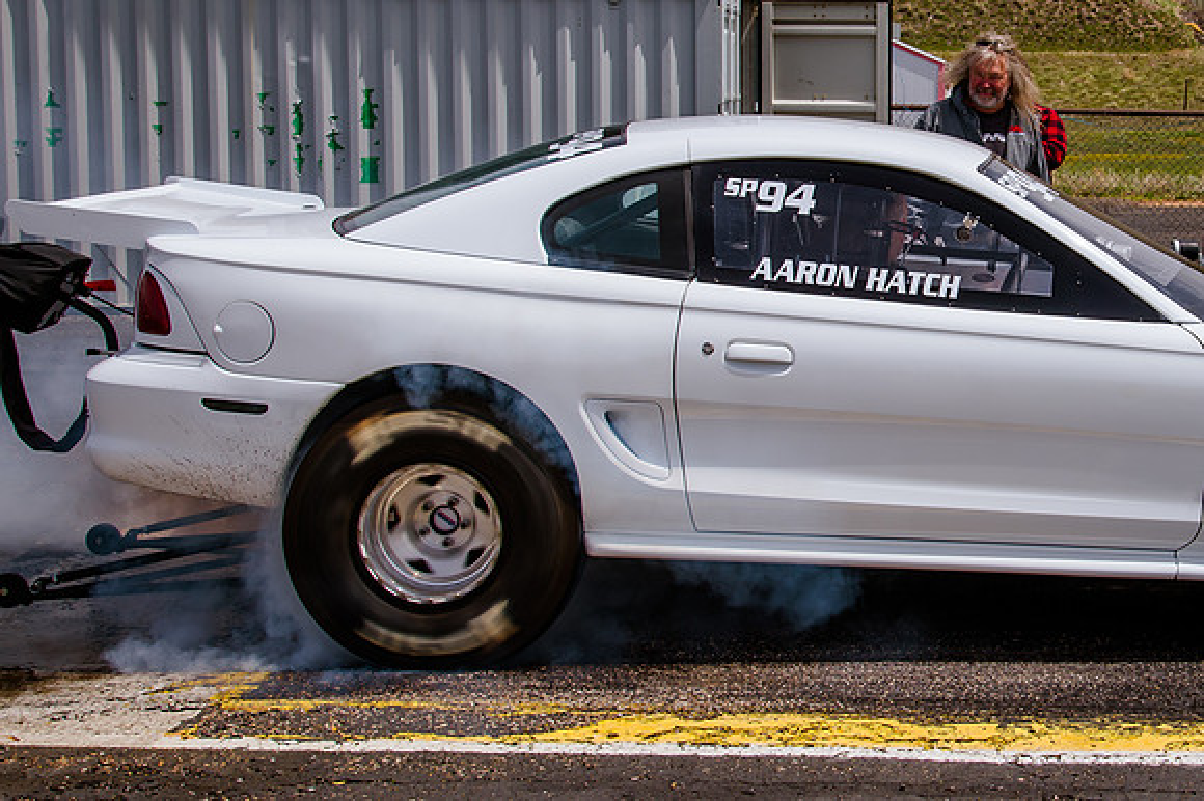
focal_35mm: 70
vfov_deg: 19.4
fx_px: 2344
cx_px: 1007
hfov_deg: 28.0
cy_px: 298
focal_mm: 38
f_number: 10
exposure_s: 1/500
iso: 200
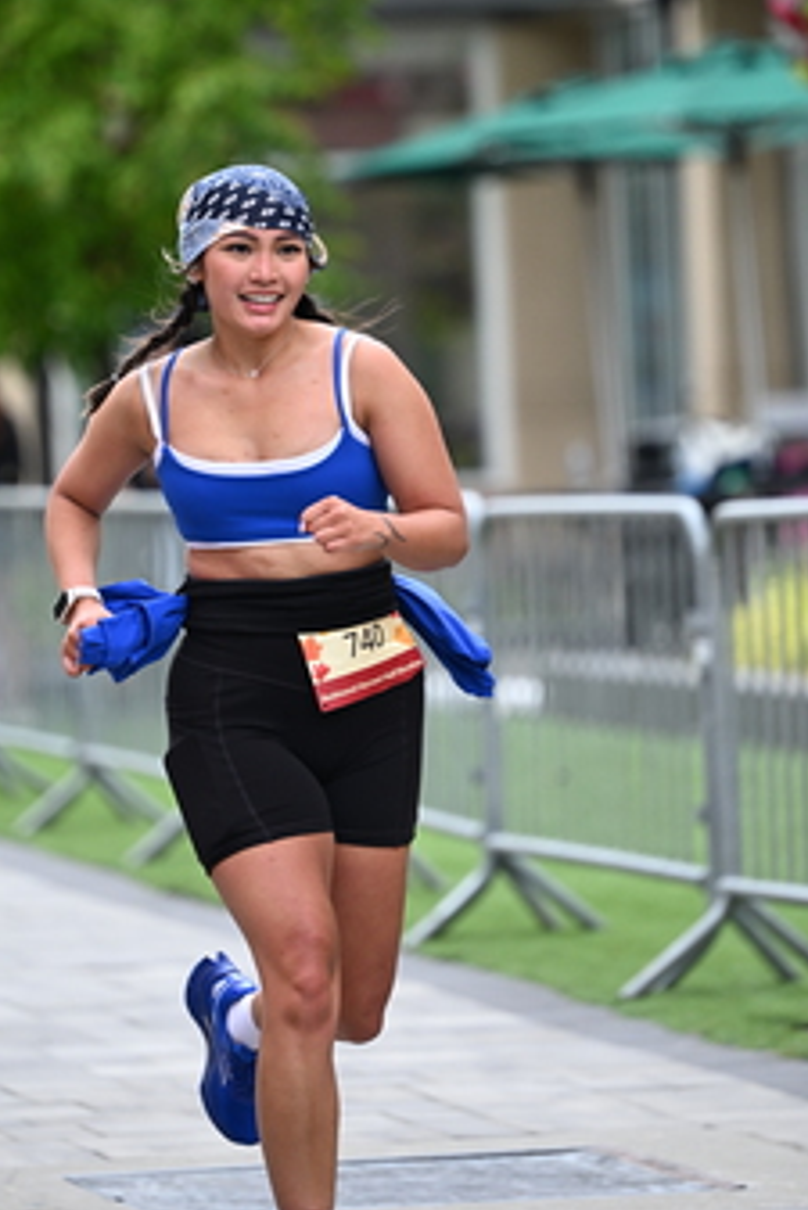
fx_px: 8239
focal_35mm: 245
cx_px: 368
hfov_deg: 5.6
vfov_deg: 8.4
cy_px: 381
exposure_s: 1/2000
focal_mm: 150
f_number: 2.8
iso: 640
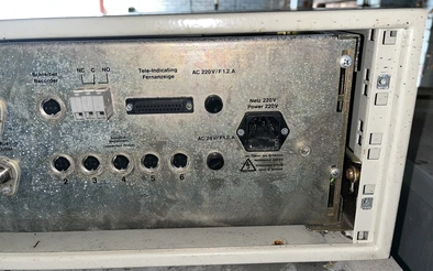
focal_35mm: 28
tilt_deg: -17.6
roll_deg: -1.3
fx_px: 330
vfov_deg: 44.5
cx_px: 215
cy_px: 122
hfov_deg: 66.5
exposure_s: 1/4
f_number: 1.6
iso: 32
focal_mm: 5.1
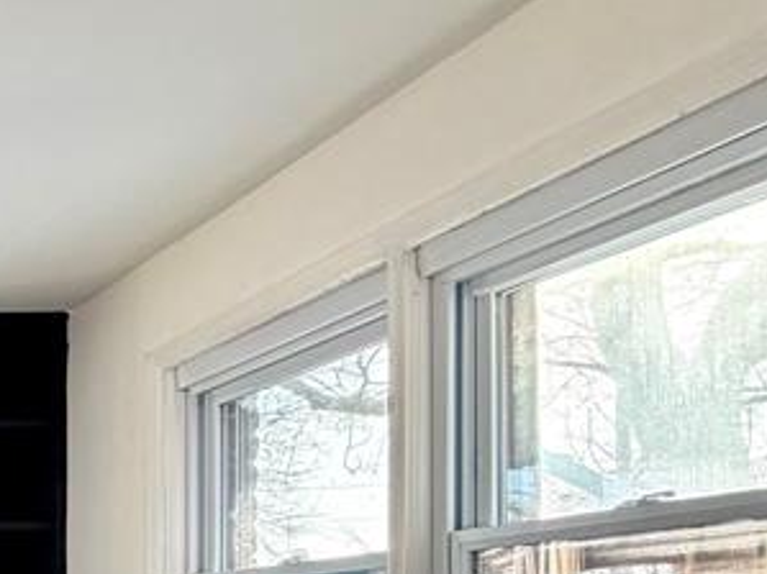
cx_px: -482
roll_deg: -0.7
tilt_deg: +0.4
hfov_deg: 25.2
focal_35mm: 48
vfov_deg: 27.4
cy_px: 650
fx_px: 1063
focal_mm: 2.22
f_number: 2.2
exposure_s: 1/121
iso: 160
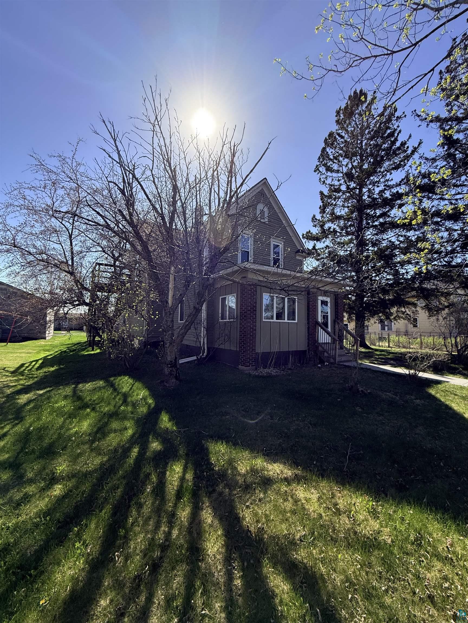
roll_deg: -1.2
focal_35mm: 14
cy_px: 312
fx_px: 252
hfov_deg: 85.7
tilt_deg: +4.2
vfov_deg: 102.1
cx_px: 234
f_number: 2.2
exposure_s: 1/2237
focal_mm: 2.22
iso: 50
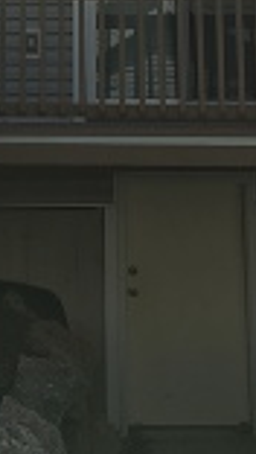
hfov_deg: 12.5
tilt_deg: +13.8
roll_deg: +1.1
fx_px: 1168
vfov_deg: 19.8
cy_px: -172
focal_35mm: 97
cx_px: 61
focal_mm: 4.15
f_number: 2.2
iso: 25
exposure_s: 1/2198
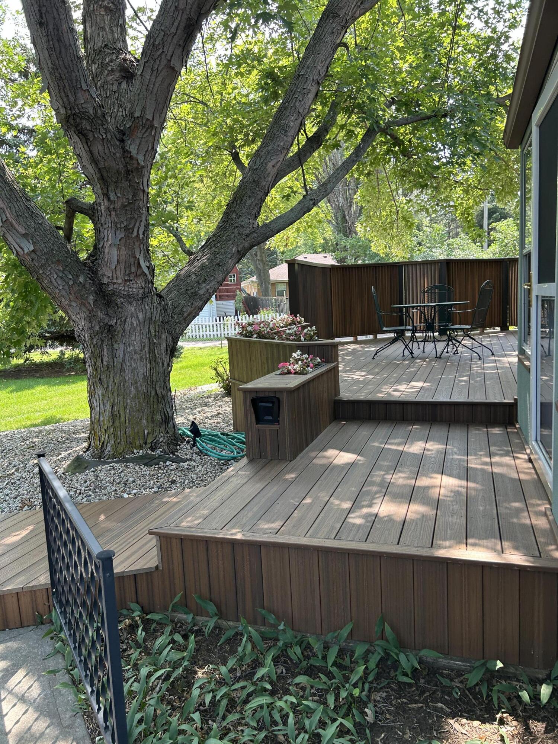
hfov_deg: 53.1
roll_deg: +3.1
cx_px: 279
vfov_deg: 67.3
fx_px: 559
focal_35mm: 26
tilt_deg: -8.2
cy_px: 372
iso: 40
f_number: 1.5
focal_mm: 5.7
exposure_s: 1/274
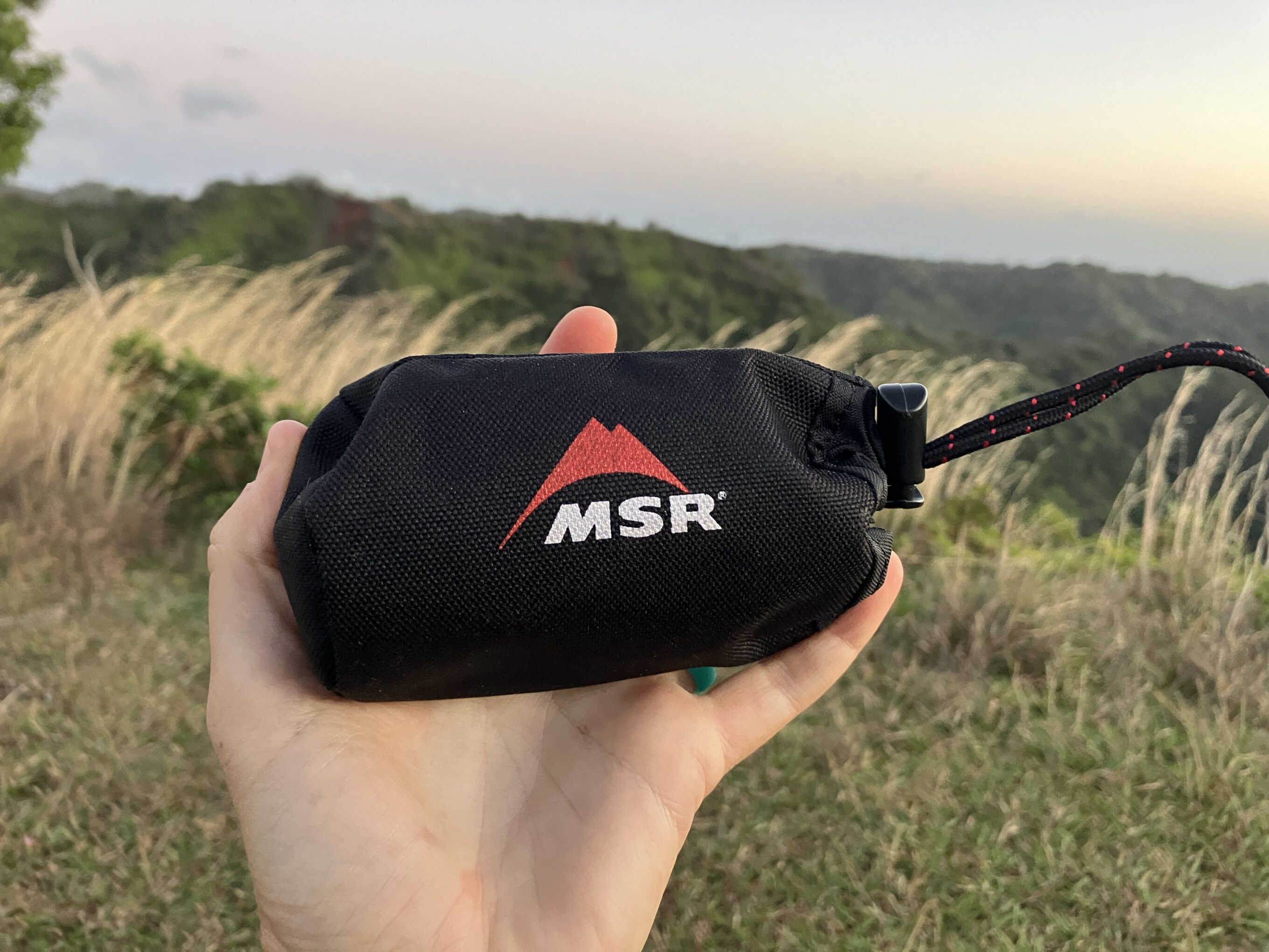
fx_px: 1026
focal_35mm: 28
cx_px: 634
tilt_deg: -12.1
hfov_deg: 63.4
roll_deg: -2.4
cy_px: 476
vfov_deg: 49.7
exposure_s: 1/60
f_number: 1.8
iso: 200
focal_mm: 3.99
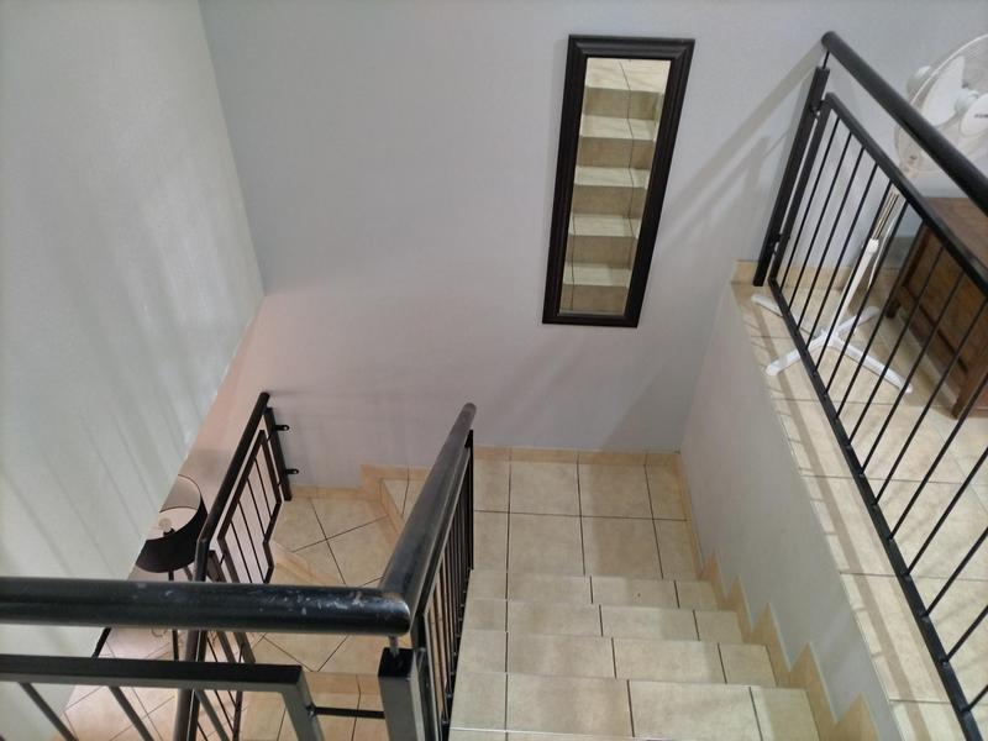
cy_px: 370
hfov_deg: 67.3
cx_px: 494
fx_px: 742
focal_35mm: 26
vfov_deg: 53.1
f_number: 1.8
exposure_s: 1/25
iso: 1854
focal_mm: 4.7
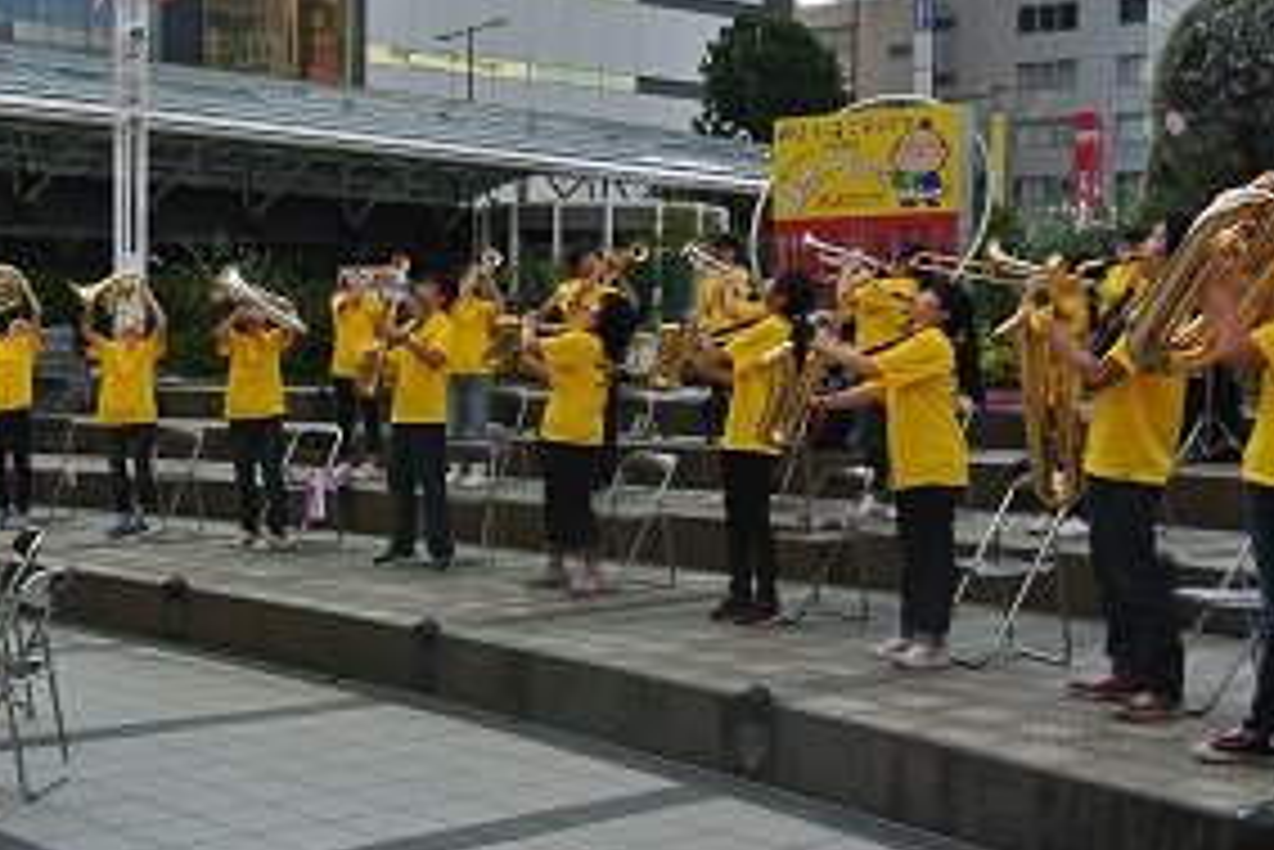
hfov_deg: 36.8
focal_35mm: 53
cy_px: 490
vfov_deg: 25.5
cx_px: 347
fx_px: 1876
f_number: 4.5
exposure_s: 1/400
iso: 100
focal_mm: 11.4
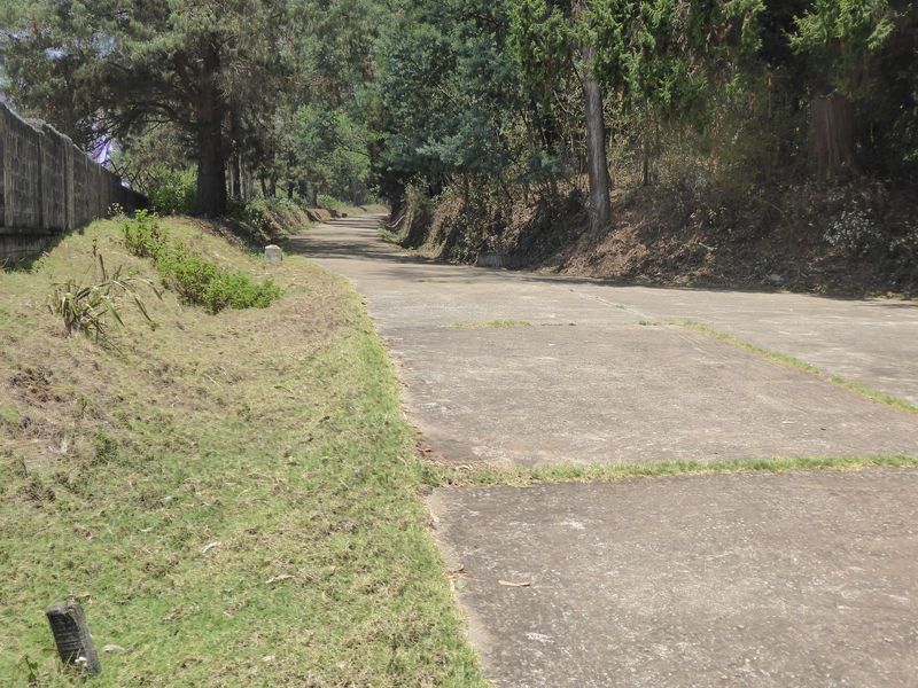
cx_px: 459
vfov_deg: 36.8
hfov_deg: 47.9
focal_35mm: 39
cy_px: 344
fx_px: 1034
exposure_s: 1/500
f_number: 3.7
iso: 160
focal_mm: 6.7
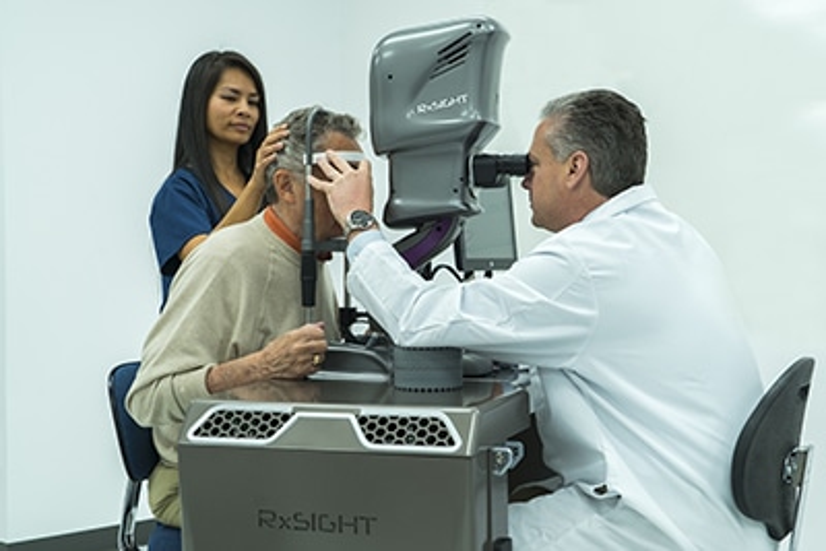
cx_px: 413
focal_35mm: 47
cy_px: 276
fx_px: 1079
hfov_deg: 41.9
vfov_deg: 28.7
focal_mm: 47
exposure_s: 1/60
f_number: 5.6
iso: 500
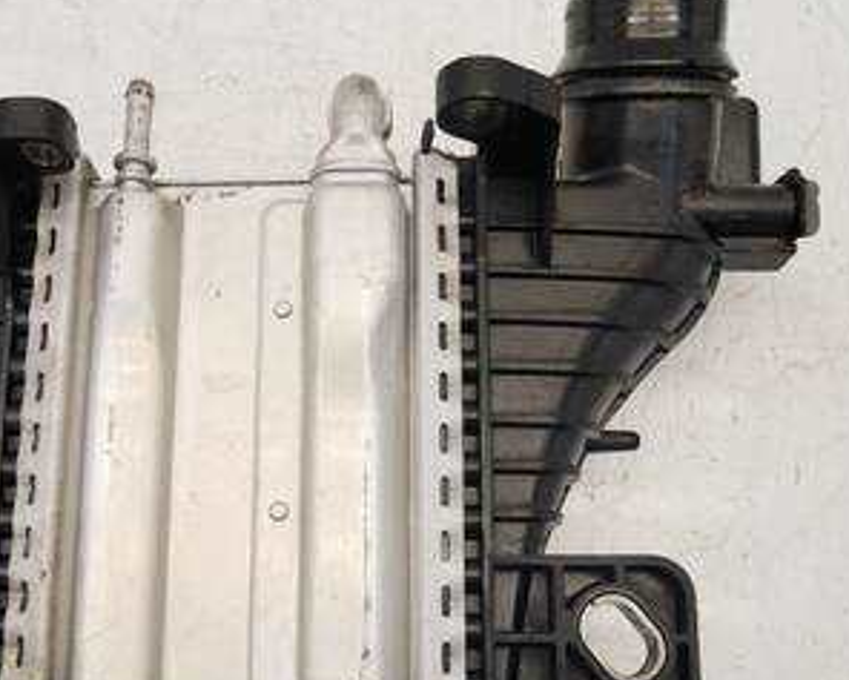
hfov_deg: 47.6
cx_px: 338
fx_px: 955
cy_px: 450
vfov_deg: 38.8
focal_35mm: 38
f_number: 3.5
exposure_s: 1/60
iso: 250
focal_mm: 12
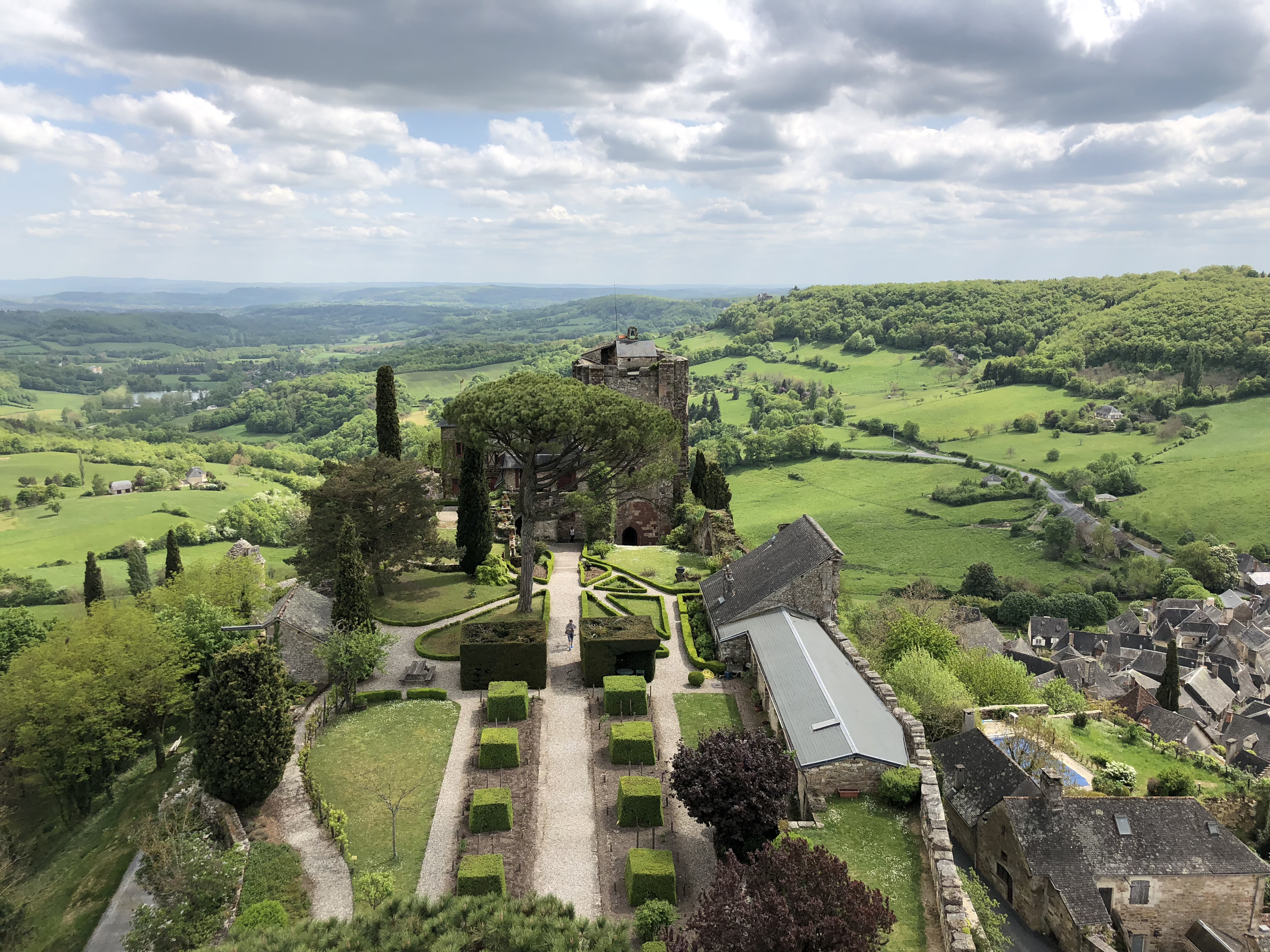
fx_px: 1027
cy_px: 476
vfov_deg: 49.7
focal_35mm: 28
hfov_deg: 63.4
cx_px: 635
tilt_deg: -9.7
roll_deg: +0.9
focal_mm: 4
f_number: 1.8
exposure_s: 1/2088
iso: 20
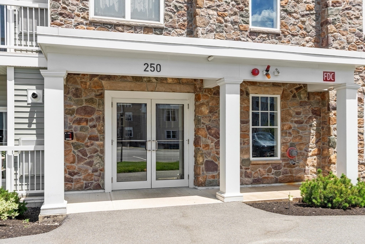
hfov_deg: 60.3
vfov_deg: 42.3
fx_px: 314
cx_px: 182
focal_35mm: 31
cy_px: 122
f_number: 8
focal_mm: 21
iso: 100
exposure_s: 1/200
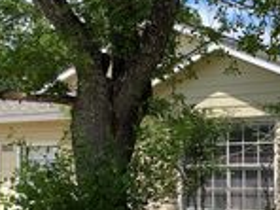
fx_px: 712
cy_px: 147
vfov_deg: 16.7
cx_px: 254
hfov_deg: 21.7
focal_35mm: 88
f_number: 1.8
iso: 32
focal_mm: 4.25
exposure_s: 1/1484
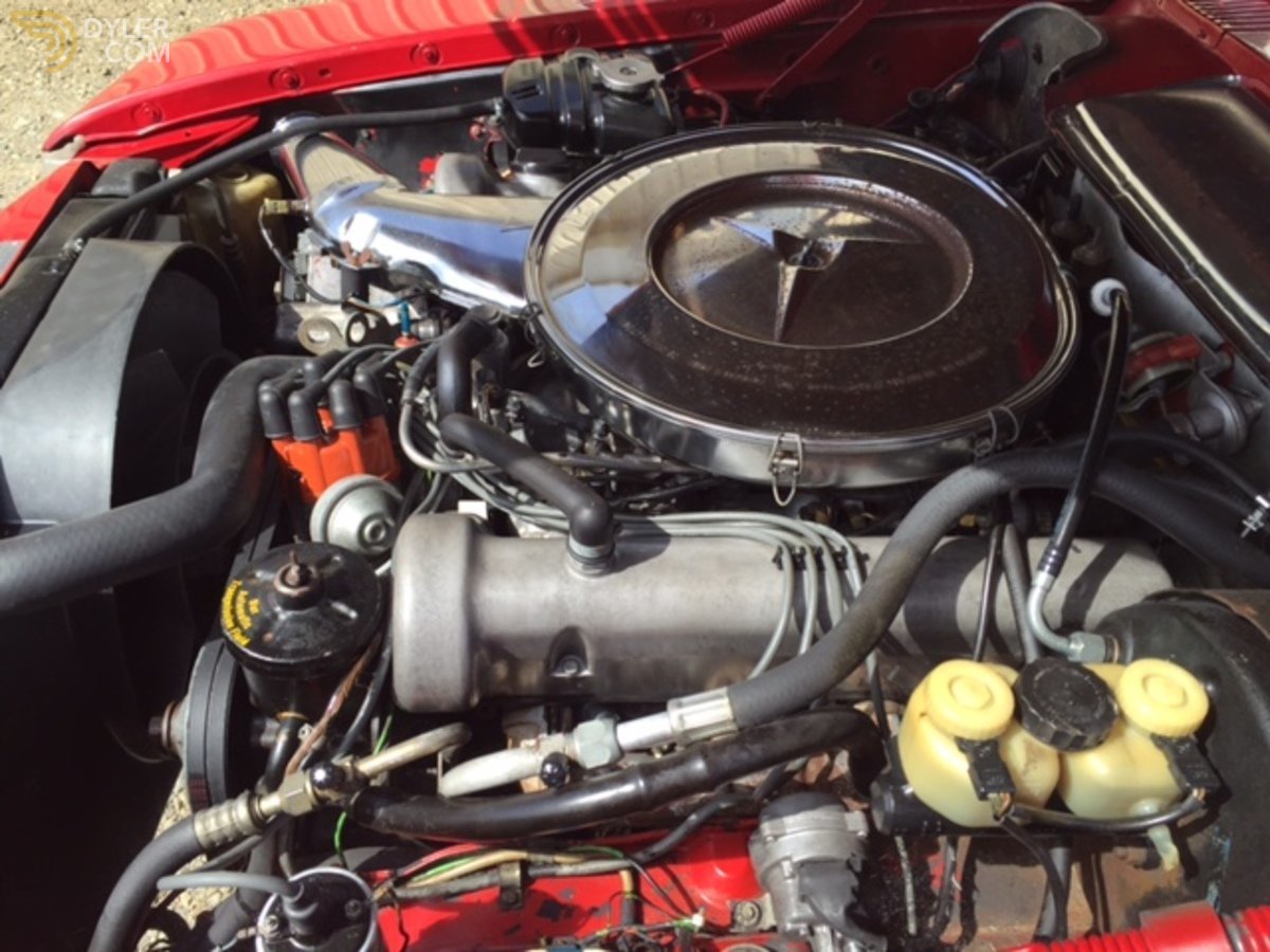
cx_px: 635
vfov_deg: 48.2
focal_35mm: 29
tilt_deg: -38.3
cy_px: 476
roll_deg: -2.8
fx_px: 1064
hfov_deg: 61.7
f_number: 2.2
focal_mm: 4.15
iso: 32
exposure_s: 1/807
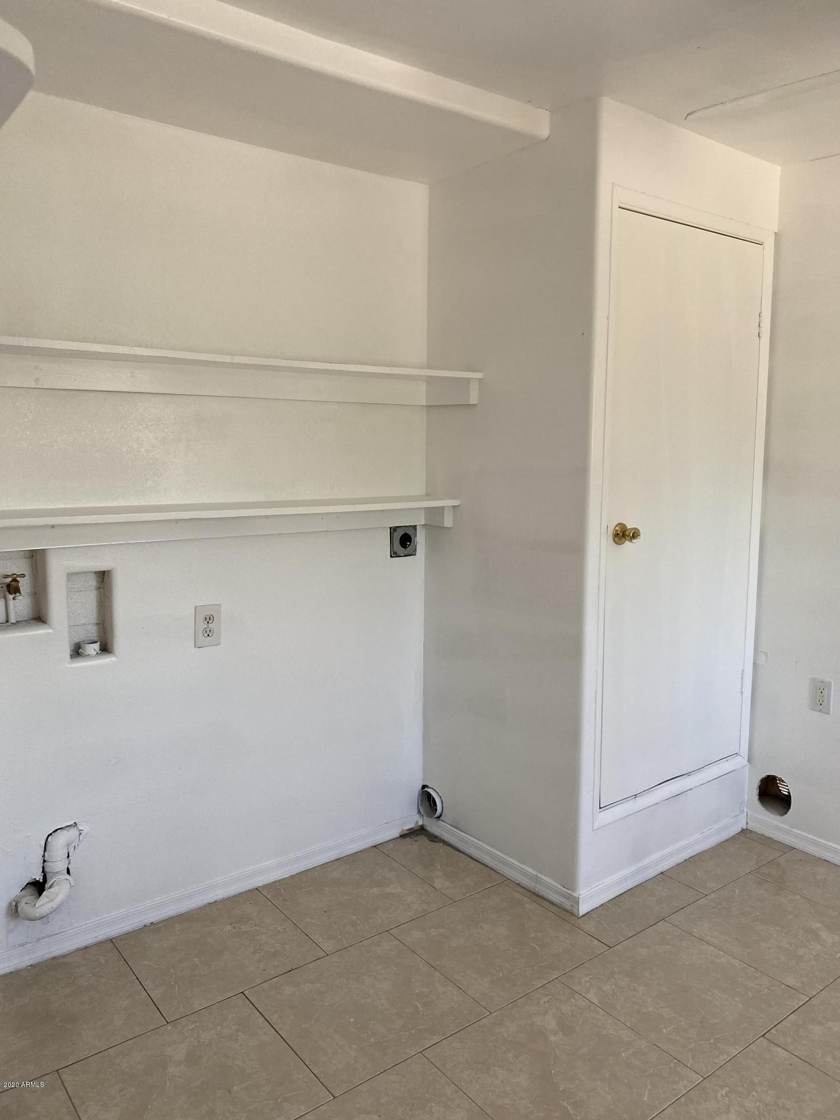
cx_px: 420
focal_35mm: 26
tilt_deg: -6.7
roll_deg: +0.2
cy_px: 560
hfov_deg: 53.1
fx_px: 841
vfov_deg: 67.3
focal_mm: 4.25
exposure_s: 1/121
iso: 80
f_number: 1.8
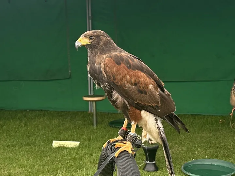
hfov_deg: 71.6
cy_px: 88
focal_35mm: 24
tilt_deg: -4.9
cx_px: 118
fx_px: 163
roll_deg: -0.3
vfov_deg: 56.8
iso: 80
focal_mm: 6.86
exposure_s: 1/594
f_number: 1.78
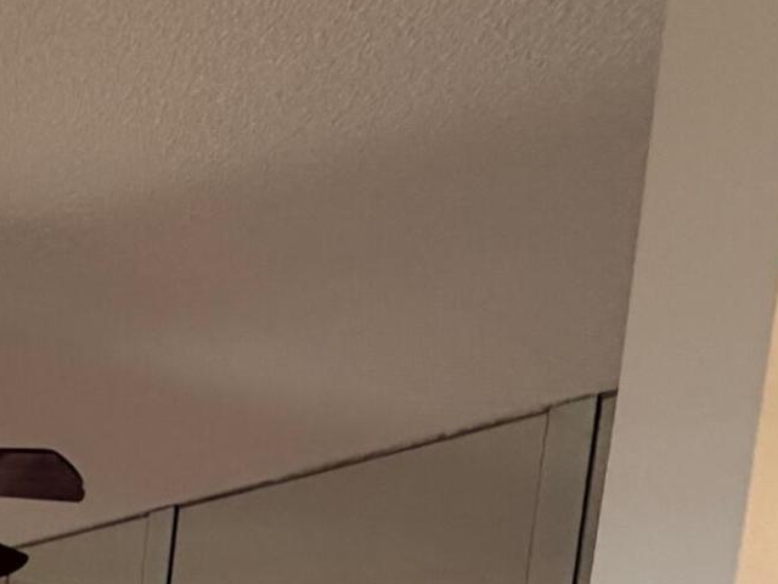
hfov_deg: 24.1
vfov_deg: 19.2
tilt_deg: -6.7
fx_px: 1416
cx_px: -393
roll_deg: -3.5
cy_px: 970
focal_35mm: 63
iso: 250
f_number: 2.2
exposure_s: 1/120
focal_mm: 2.22
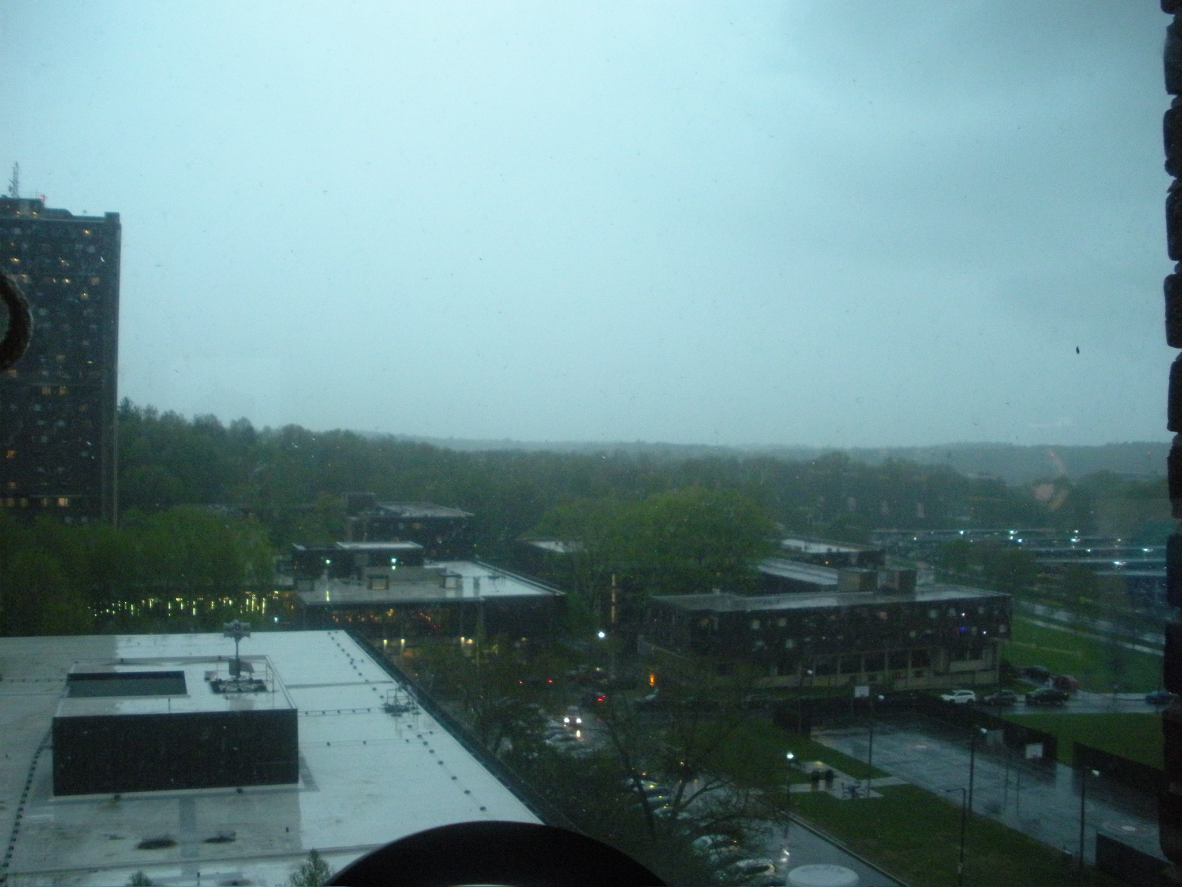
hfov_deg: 51.4
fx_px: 1229
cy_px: 444
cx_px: 591
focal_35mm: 36
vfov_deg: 39.7
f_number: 3.5
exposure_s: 1/48
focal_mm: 6.3
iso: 400
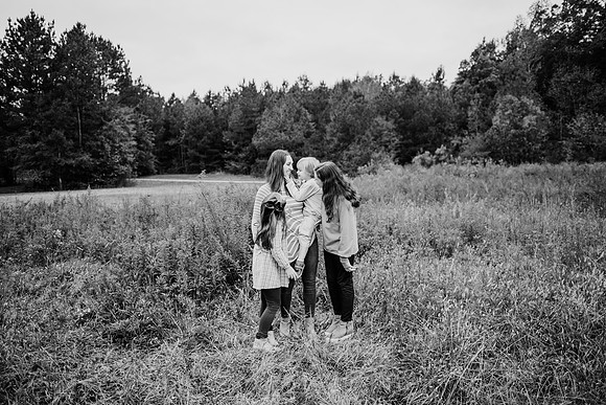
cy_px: 202
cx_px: 303
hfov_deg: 71.4
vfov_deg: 51.2
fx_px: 422
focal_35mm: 25
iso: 125
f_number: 2.2
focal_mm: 24
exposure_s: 1/800
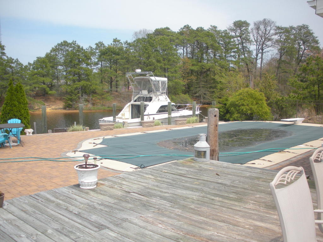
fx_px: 327
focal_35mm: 35
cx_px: 162
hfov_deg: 52.6
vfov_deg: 40.7
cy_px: 121
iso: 92
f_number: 3.5
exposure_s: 1/1022
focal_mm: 6.3
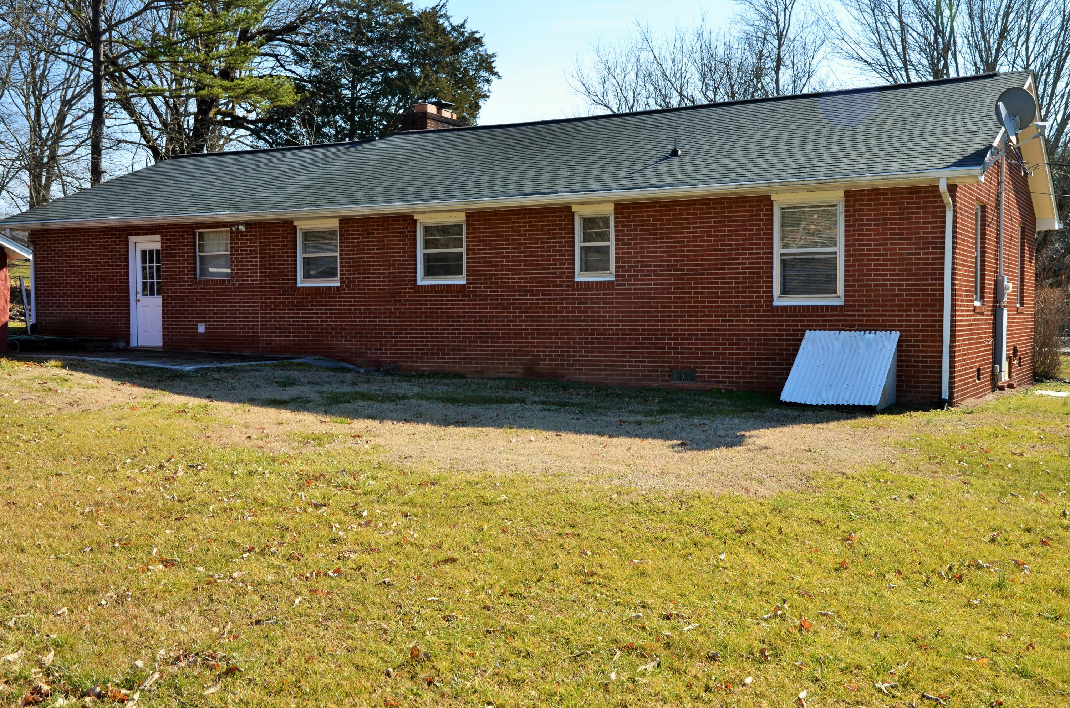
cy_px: 354
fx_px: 1157
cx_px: 535
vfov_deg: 34.1
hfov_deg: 49.6
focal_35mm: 39
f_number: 8
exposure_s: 1/250
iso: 180
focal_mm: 26
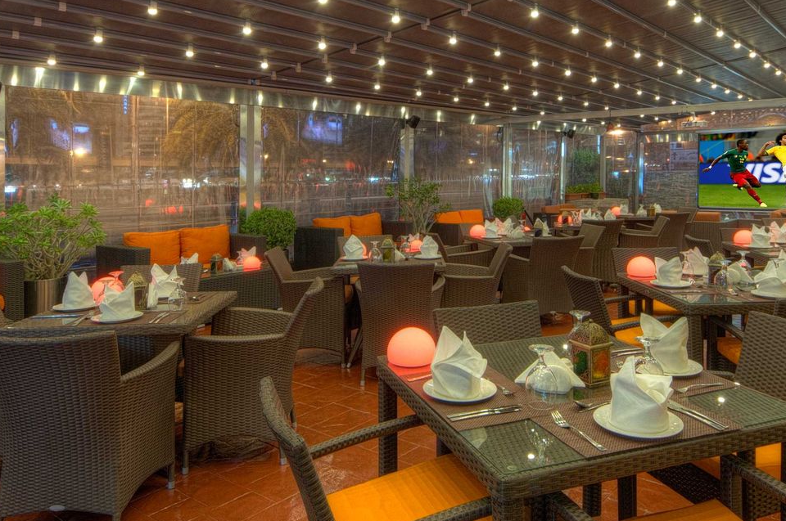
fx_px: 545
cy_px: 160
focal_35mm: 25
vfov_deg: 49.9
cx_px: 388
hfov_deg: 71.6
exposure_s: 5
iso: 100
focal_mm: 8
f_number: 8
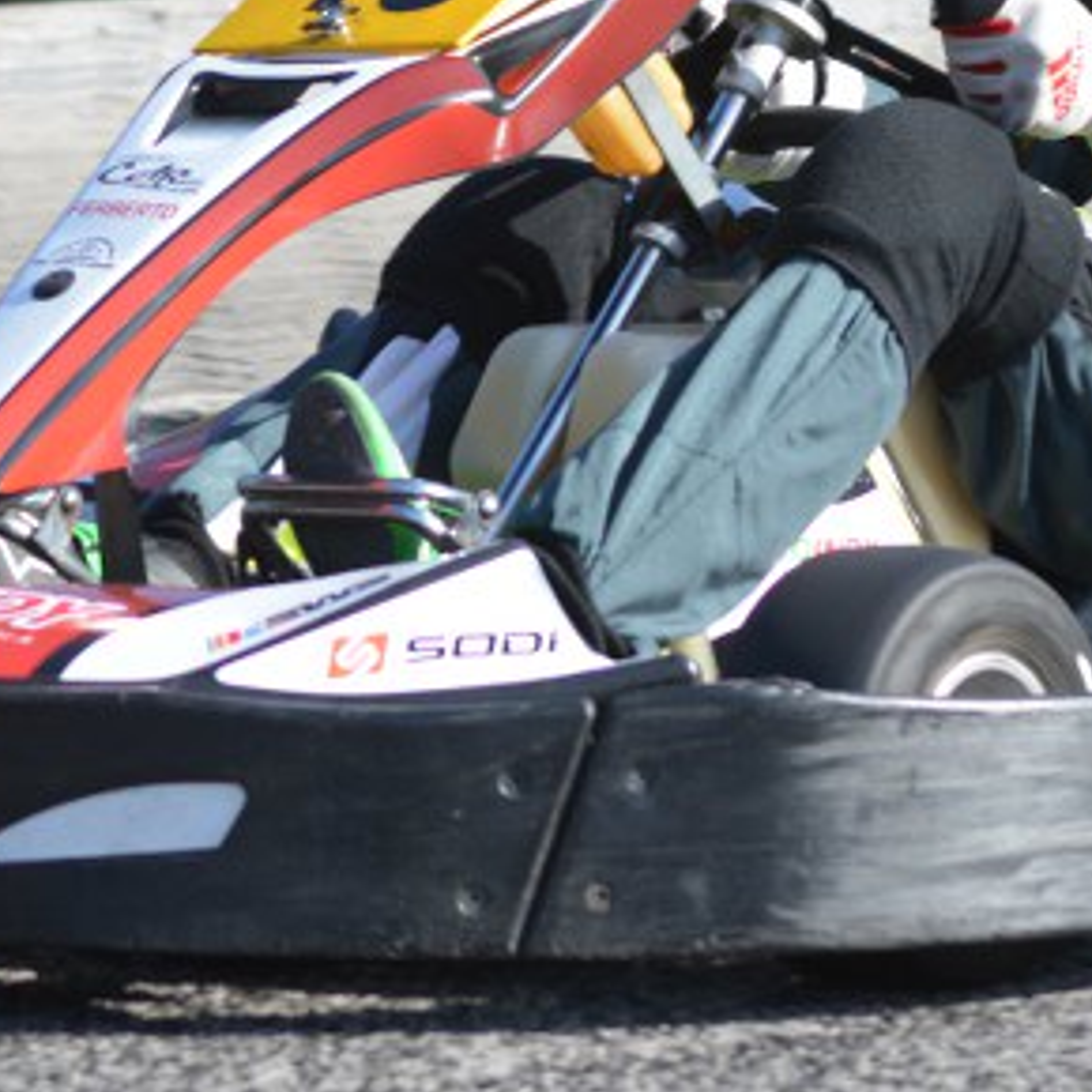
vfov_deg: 3.4
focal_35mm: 517
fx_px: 18452
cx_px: 881
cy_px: 87
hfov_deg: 3.4
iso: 400
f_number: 5
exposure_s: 1/1250
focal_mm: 98
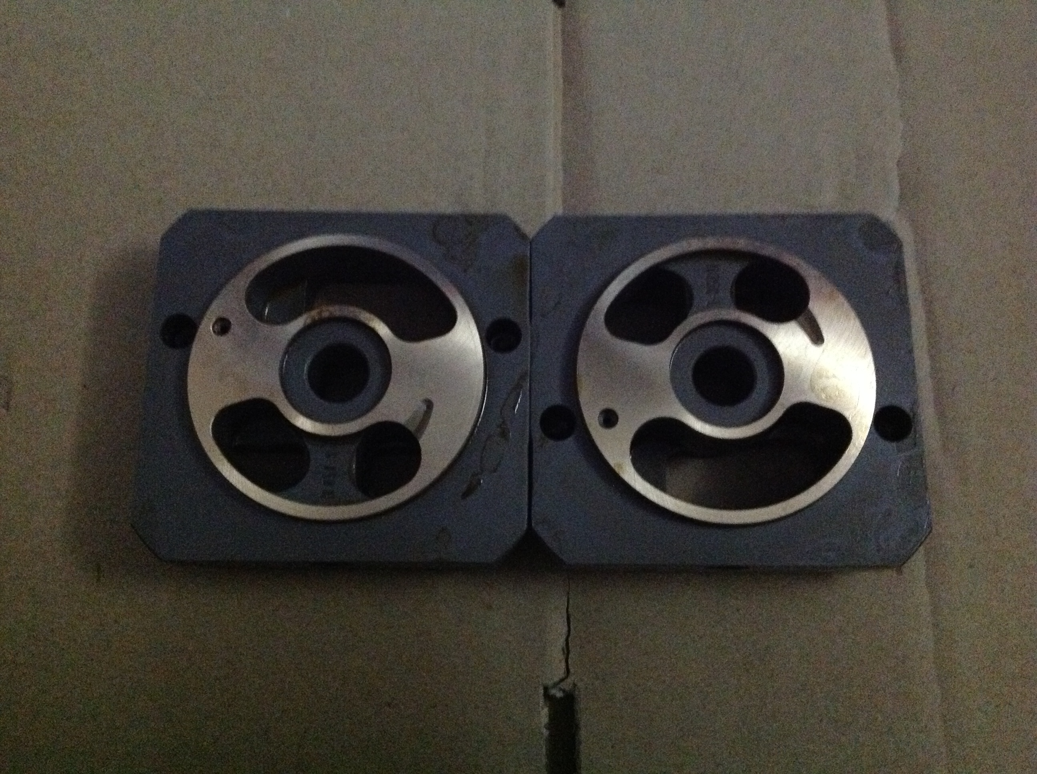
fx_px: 1047
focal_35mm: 35
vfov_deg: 40.6
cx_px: 518
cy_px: 387
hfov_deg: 52.7
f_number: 2.4
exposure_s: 1/15
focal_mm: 4.28
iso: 800
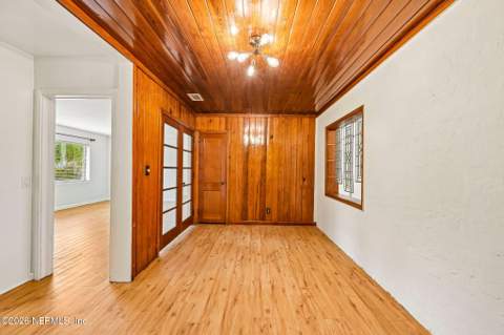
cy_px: 168
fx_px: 196
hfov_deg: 104.3
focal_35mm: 14
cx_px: 252
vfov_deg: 81.1
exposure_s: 1/3.33
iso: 400
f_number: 8
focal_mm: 14
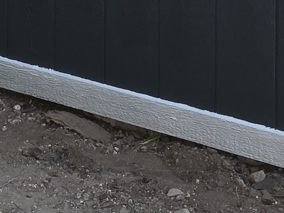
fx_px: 1247
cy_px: -338
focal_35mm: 152
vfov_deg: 8.7
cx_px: 179
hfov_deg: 13.0
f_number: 1.7
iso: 125
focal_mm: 6.3
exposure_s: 1/20
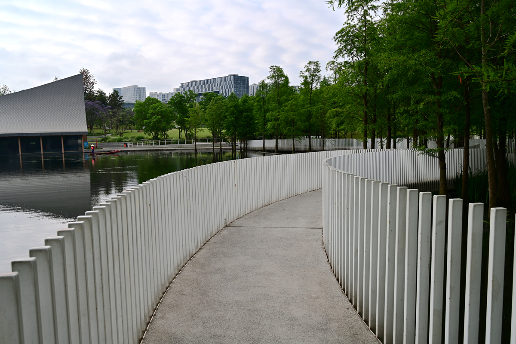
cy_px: 172
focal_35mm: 30
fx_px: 423
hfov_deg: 62.8
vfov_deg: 44.3
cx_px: 258
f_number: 8
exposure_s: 1/160
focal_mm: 29.5
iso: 100
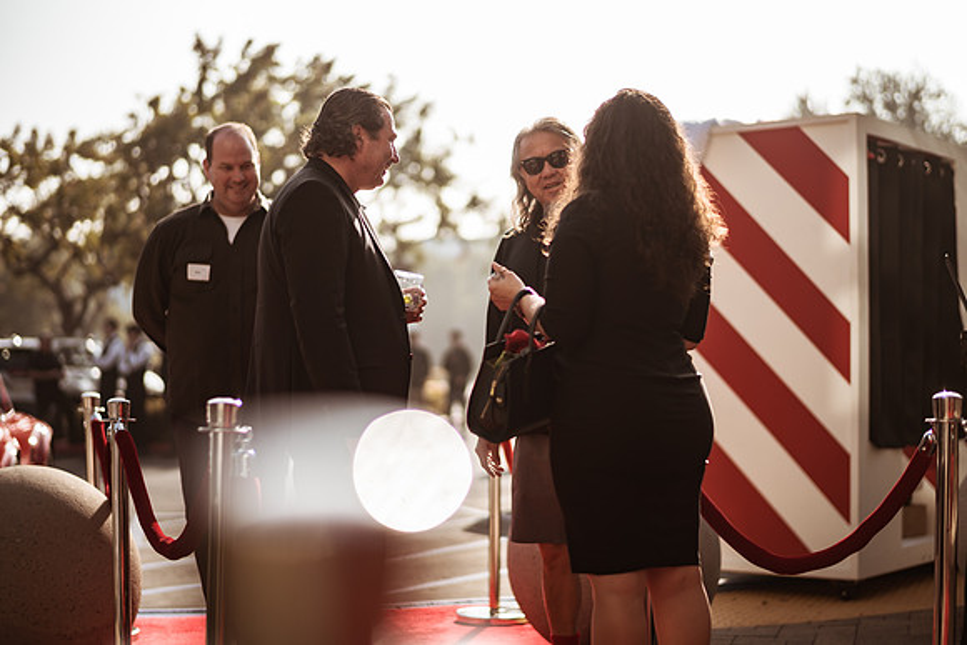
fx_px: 1558
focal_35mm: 58
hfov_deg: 34.5
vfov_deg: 23.4
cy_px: 322
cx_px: 484
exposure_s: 1/6400
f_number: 1.4
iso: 125
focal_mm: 58
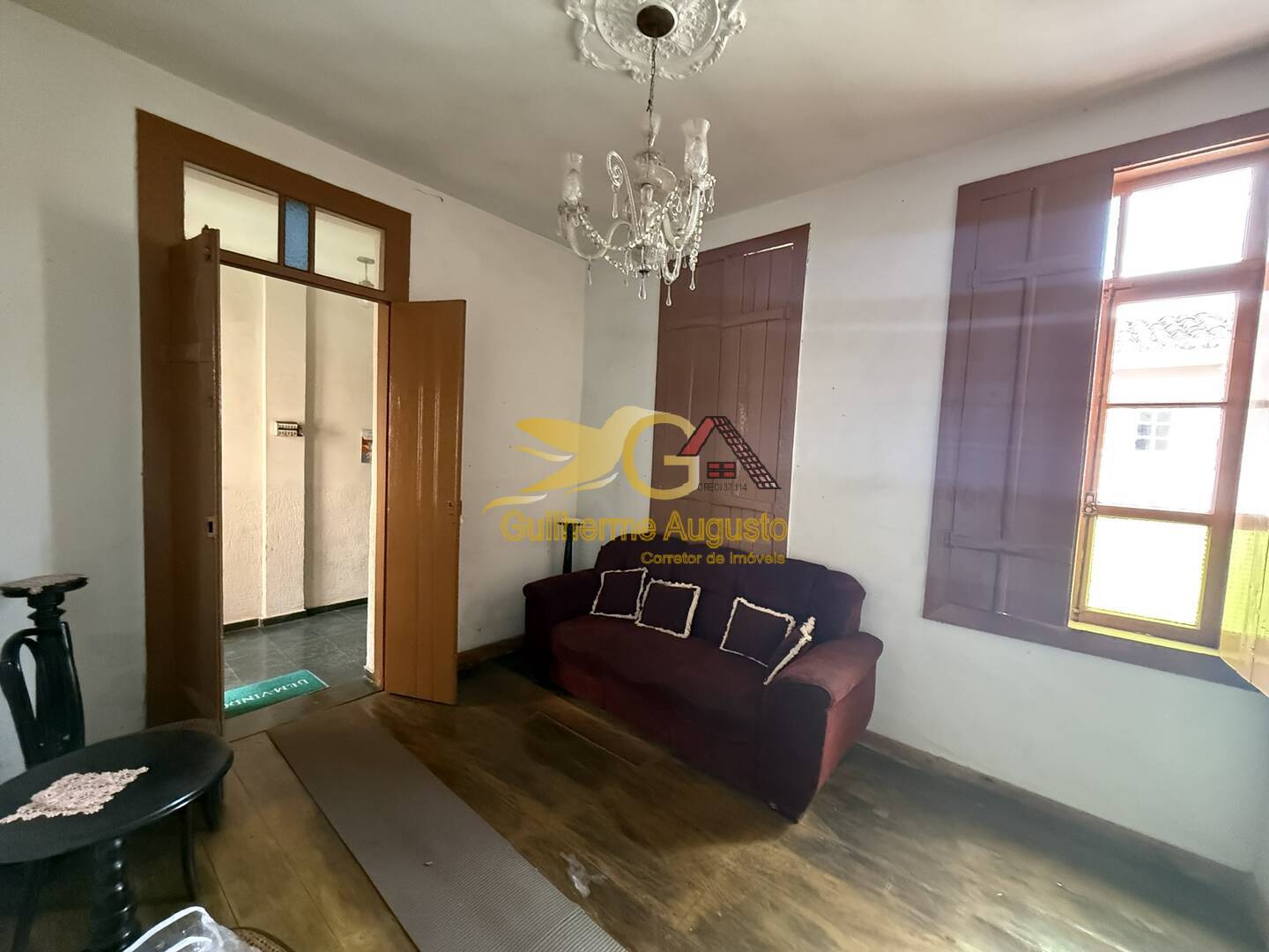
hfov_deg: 102.1
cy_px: 476
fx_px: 513
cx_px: 634
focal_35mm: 14
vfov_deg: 85.7
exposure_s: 1/60
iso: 800
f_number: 2.2
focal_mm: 2.22
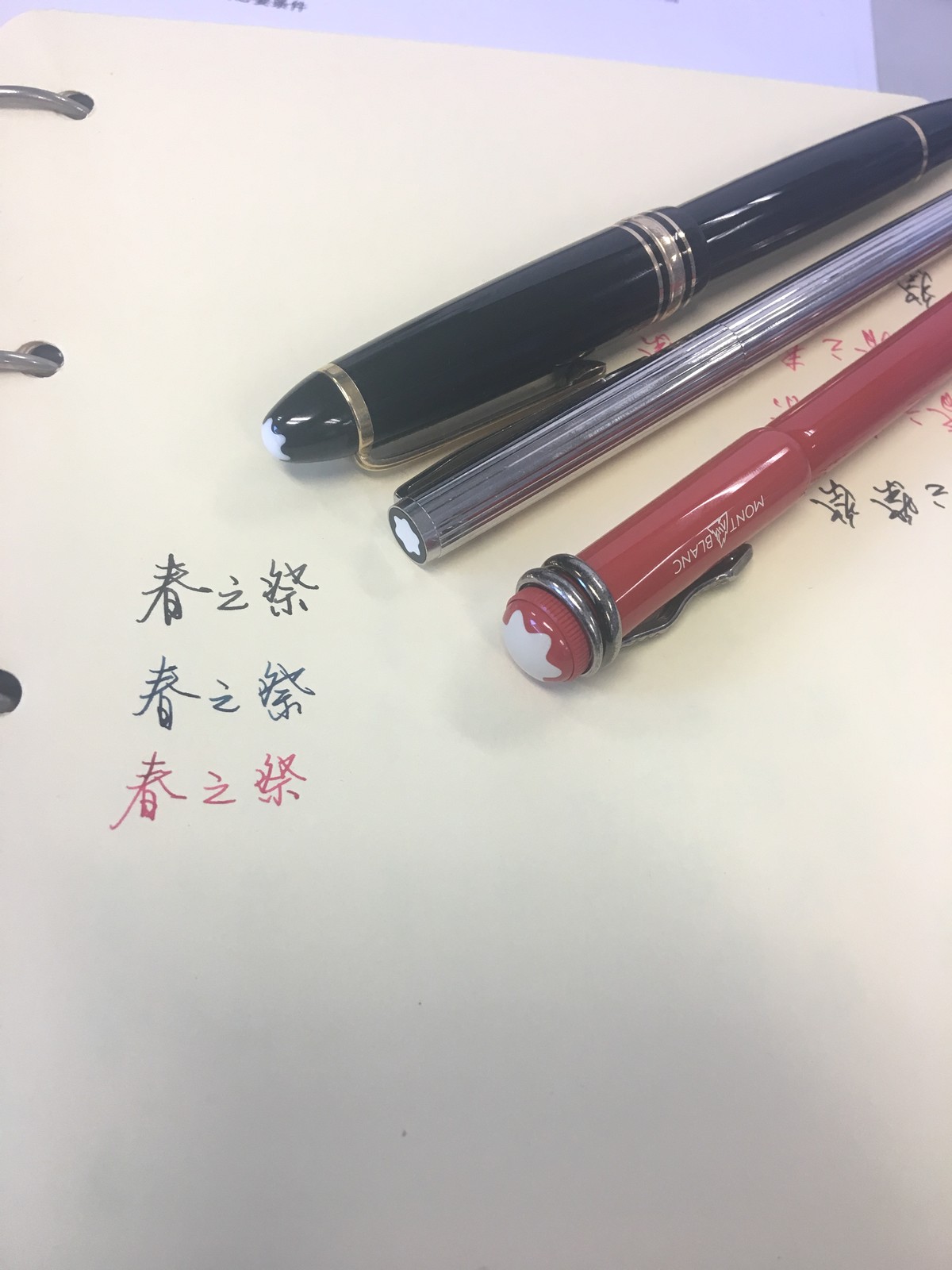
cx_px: 476
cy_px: 635
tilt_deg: -62.9
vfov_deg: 61.7
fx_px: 1063
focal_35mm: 29
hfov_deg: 48.2
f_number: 2.2
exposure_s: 1/33
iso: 40
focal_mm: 4.15
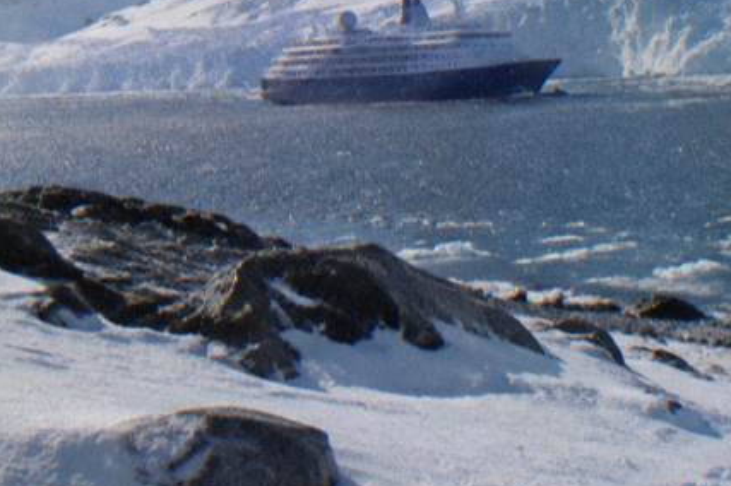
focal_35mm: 82
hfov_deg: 23.7
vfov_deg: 16.6
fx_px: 1664
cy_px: 135
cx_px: 741
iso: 200
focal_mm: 35
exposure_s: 1/800
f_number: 7.1
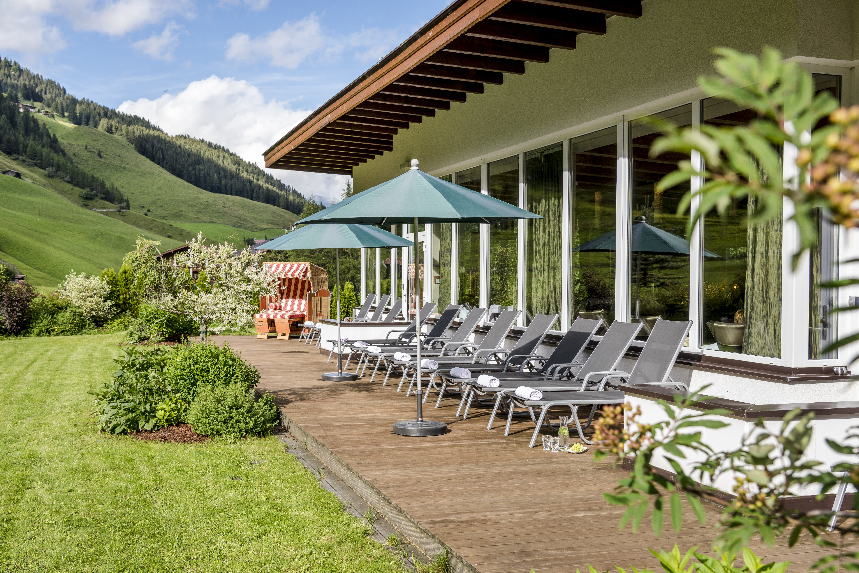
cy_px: 286
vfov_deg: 33.4
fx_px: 955
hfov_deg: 48.4
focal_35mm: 40
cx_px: 430
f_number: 8
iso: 250
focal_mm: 40
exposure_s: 1/400
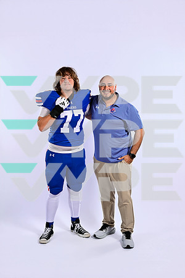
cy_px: 139
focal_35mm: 51
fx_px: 393
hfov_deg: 26.5
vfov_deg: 38.9
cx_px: 92
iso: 160
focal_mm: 51
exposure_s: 1/200
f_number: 7.1
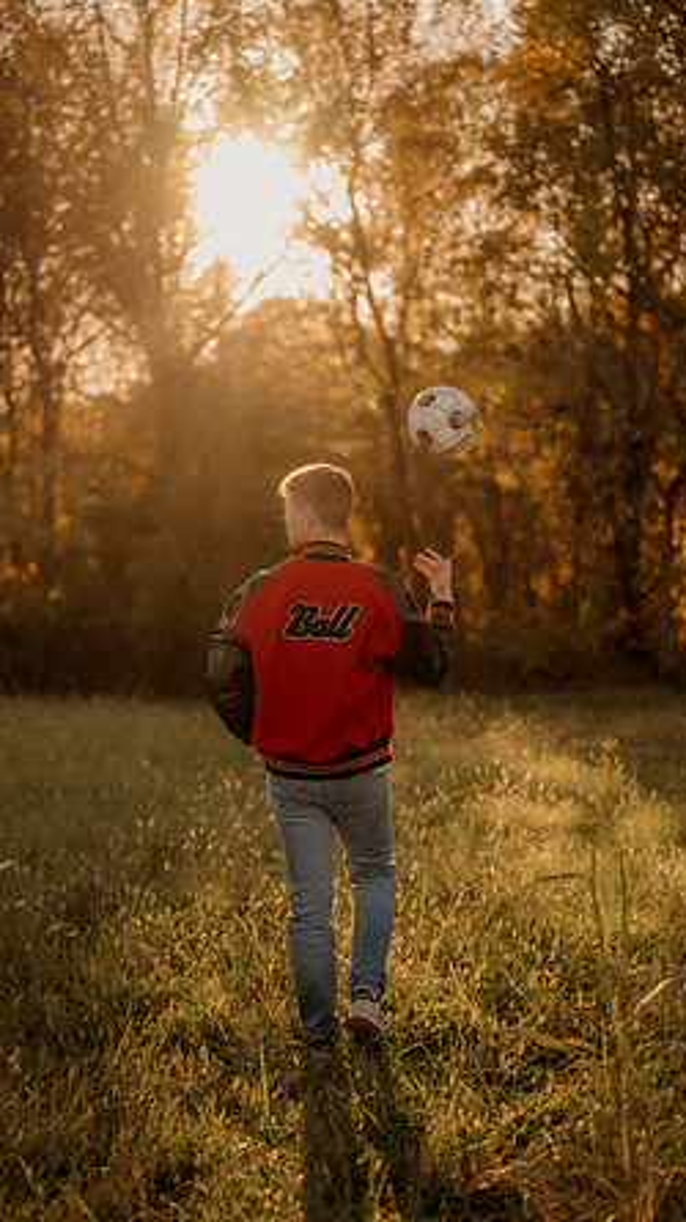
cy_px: 610
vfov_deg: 39.2
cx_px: 324
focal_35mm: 53
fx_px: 1716
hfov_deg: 22.6
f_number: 1.8
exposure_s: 1/1600
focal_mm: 50
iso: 250
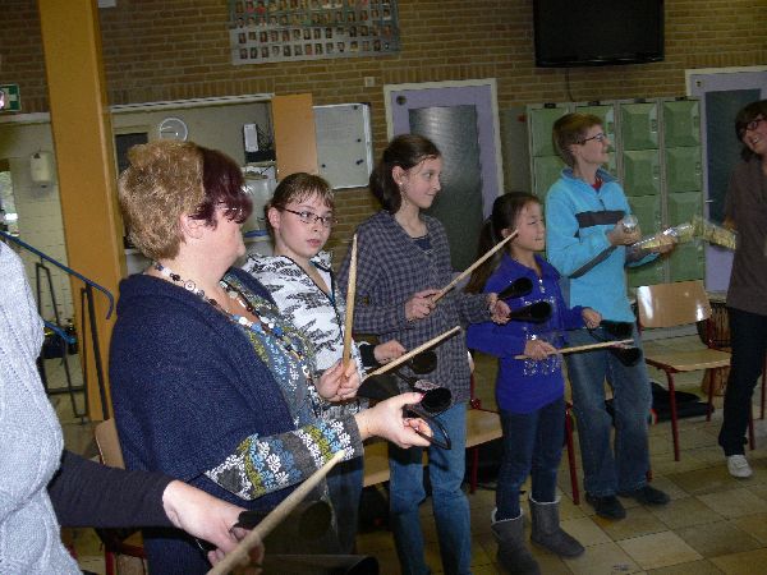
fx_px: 776
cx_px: 384
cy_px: 288
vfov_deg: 40.7
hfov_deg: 52.6
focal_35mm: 35
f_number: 2.8
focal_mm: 7.4
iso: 100
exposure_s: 1/30
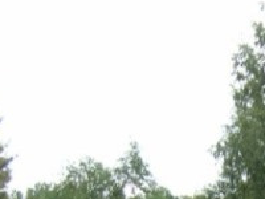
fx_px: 988
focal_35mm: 129
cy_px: 341
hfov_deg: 14.5
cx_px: 368
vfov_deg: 10.9
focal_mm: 5.7
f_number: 2.9
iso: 50
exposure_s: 1/41
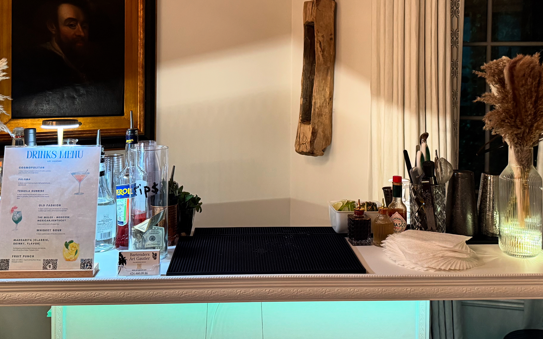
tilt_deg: -0.7
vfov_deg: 31.4
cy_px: 81
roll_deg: -0.4
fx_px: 592
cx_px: 263
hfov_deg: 49.3
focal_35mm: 40
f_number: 1.78
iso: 640
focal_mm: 6.76
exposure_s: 1/40
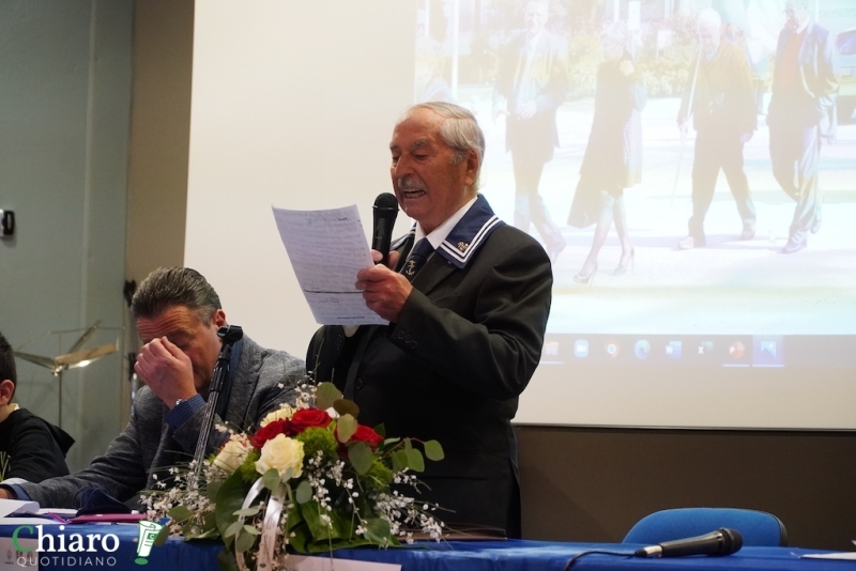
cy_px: 286
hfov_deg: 16.1
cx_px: 428
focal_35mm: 128
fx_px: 3033
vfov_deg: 10.8
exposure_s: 1/160
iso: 3200
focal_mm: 85
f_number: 4.5
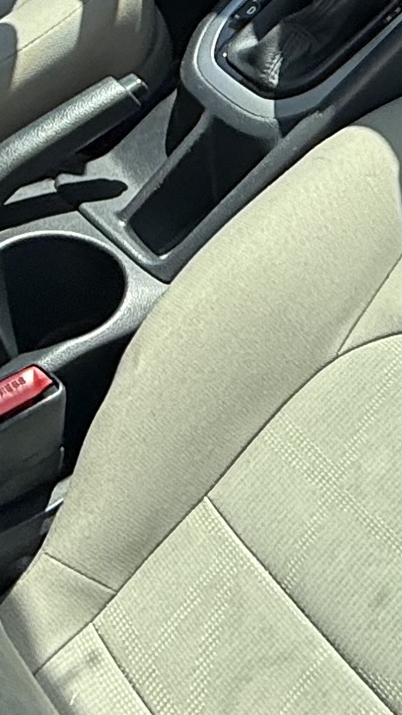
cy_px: 57
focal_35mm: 74
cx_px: 403
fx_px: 1403
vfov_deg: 27.5
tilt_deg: -47.7
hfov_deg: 16.0
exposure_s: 1/479
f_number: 2.2
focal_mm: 2.22
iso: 50
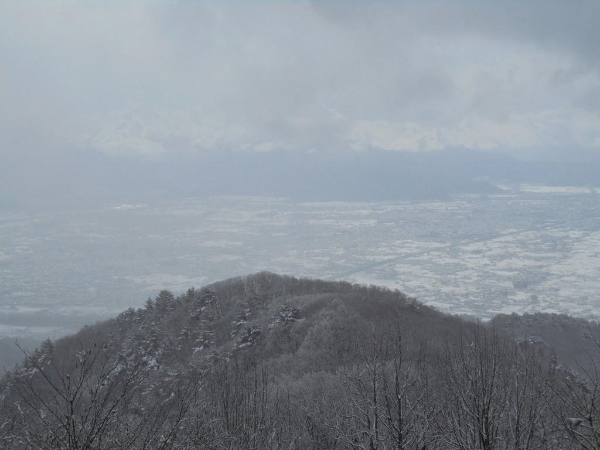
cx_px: 300
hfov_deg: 38.9
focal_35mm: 49
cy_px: 225
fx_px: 849
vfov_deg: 29.7
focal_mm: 8.9
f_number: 15.3
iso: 100
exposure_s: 1/160
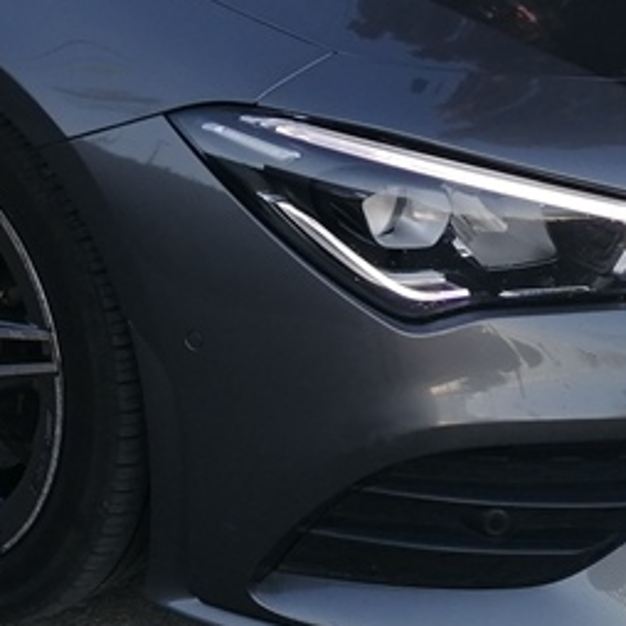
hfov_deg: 18.4
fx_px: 1923
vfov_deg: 17.9
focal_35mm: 94
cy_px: -57
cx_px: 155
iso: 50
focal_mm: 4.75
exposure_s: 1/388
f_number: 1.8
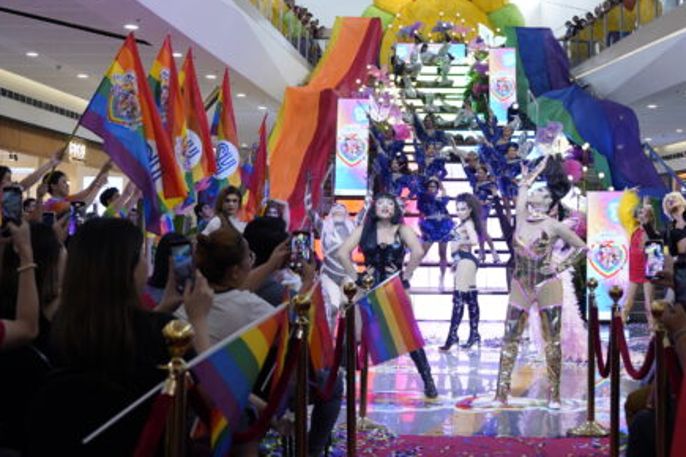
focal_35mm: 53
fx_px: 1010
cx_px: 462
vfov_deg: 25.3
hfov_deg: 37.1
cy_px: 125
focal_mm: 24
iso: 1000
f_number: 2.8
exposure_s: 1/400
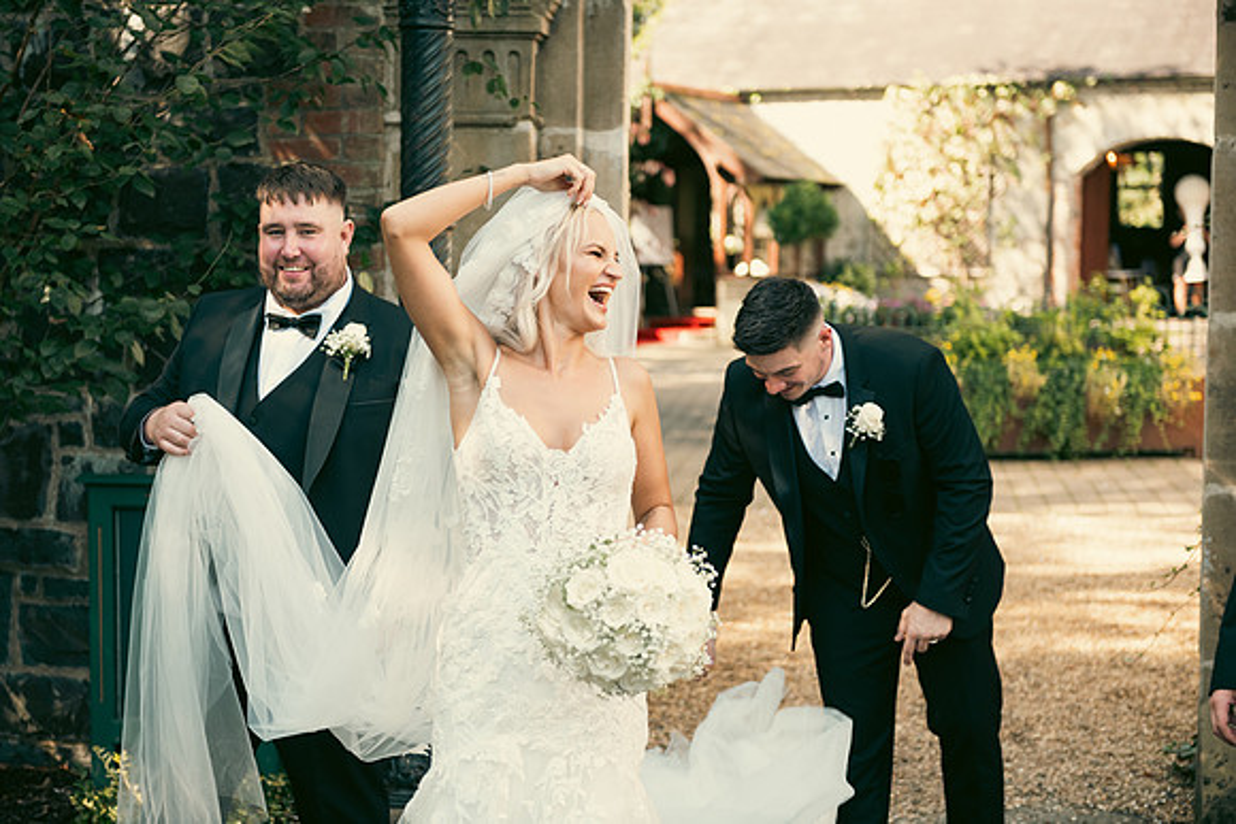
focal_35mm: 70
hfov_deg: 28.8
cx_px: 618
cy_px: 412
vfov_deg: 19.5
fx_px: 2404
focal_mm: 70
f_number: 3.5
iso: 160
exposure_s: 1/200
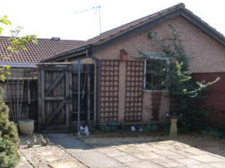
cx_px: 83
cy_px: 130
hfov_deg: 40.2
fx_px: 305
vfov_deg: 30.2
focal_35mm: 47
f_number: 4.5
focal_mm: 4.5
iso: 160
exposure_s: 1/200
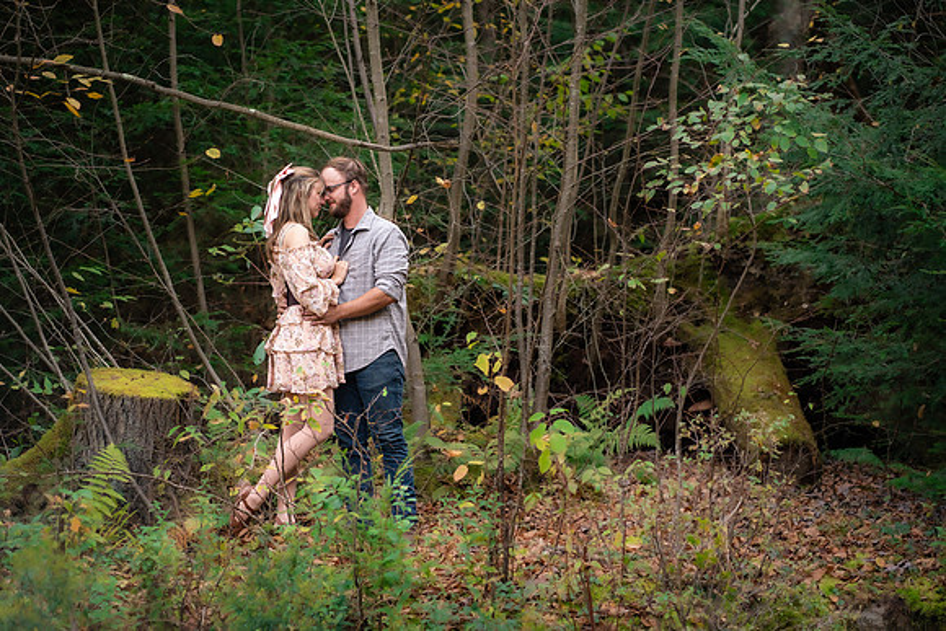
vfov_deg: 16.1
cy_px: 316
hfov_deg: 23.9
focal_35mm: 85
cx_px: 473
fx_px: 2234
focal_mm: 85
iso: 1000
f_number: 2.8
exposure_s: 1/640
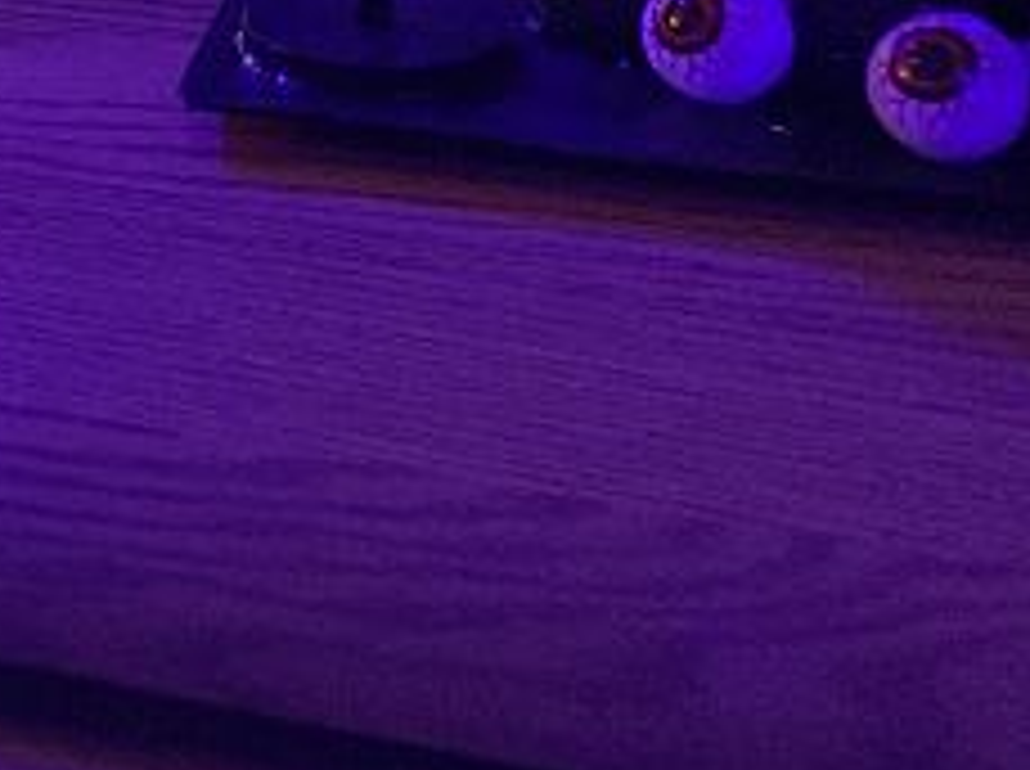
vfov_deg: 15.2
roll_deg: +3.7
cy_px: -311
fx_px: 2703
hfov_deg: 18.7
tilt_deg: -9.9
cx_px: -576
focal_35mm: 91
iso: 500
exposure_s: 1/40
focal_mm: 4.2
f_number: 1.6
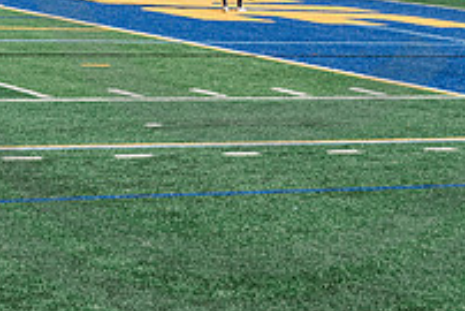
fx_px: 2081
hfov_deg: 12.7
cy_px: -77
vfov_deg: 8.4
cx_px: 249
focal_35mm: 161
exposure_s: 1/2500
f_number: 5.6
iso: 640
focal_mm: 56
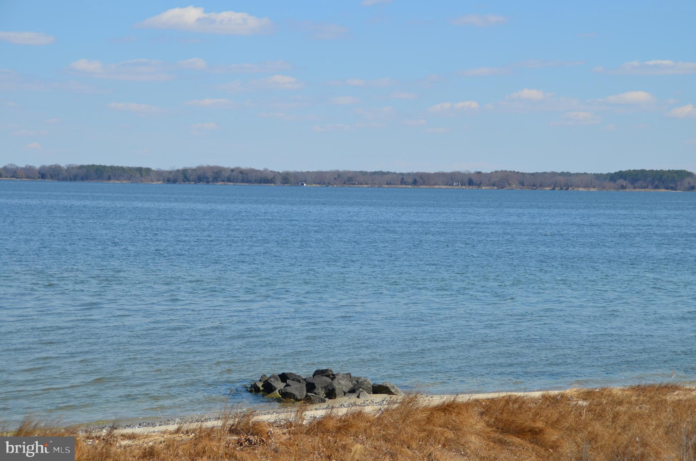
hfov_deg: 20.7
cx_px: 348
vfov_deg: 13.8
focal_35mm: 99
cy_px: 230
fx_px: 1910
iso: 200
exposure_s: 1/1000
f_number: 8
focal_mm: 66
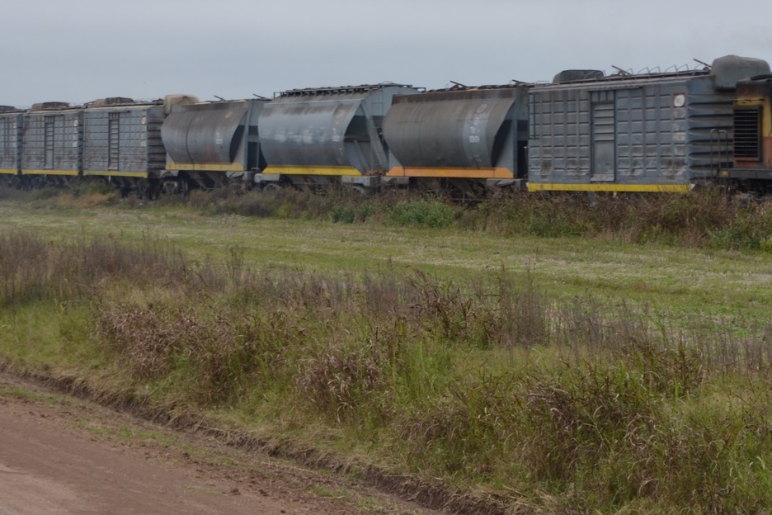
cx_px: 458
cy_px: 116
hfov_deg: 12.8
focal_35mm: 160
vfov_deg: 8.6
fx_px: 3431
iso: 100
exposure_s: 1/50
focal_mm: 52
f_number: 5.6
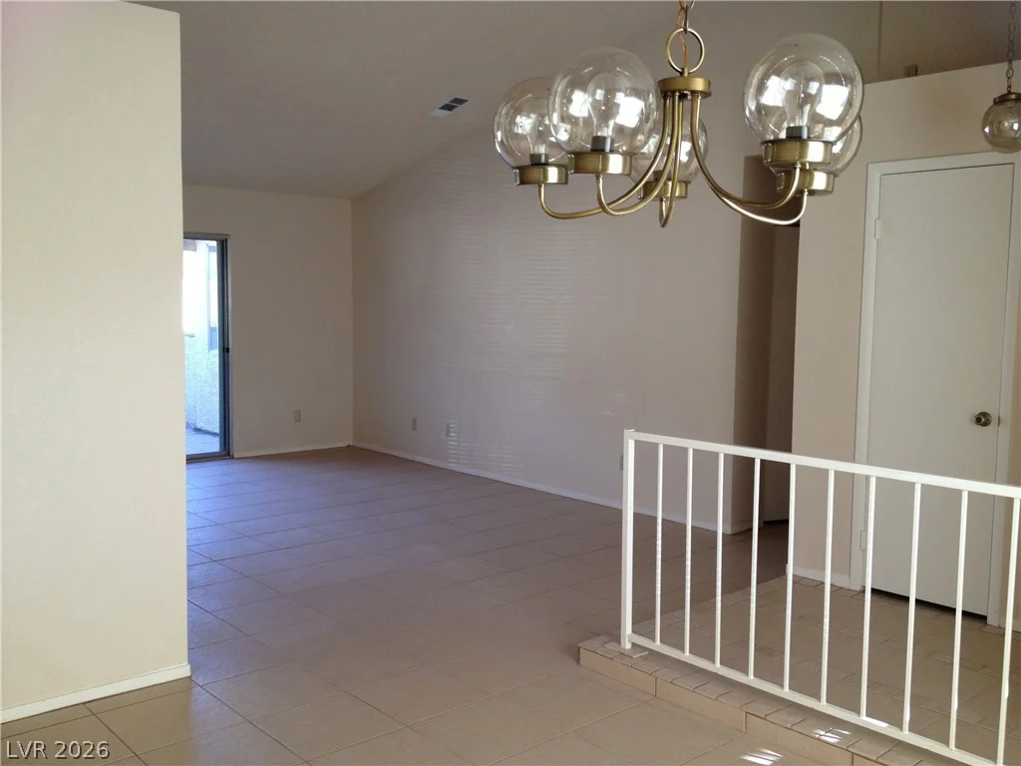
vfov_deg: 40.7
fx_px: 1032
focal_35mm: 35
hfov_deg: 52.6
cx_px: 510
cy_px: 383
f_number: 2.4
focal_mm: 4.28
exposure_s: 1/60
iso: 64
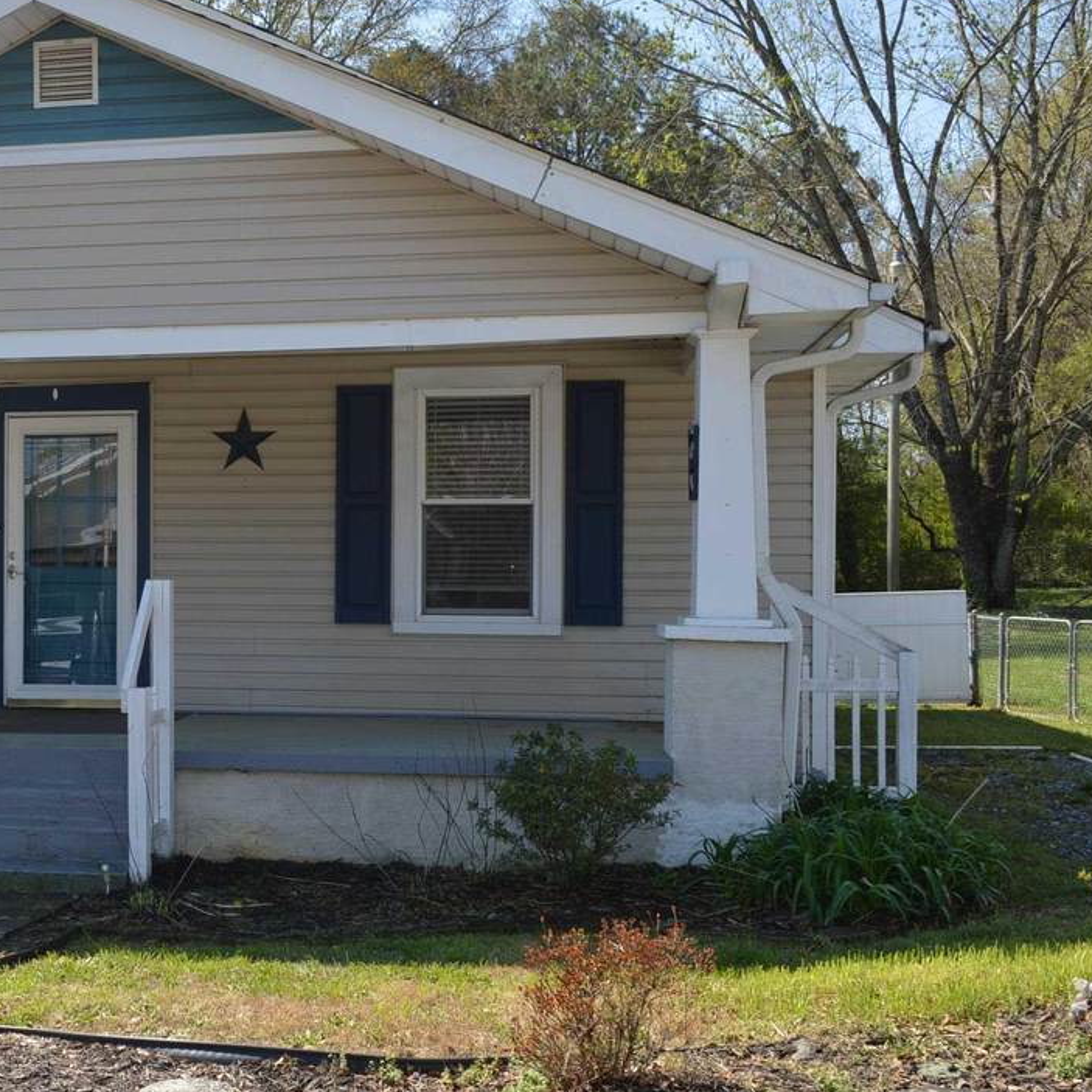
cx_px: 166
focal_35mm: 51
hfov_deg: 32.2
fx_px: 1820
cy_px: 589
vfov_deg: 33.4
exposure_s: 1/200
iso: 100
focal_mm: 22
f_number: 7.1
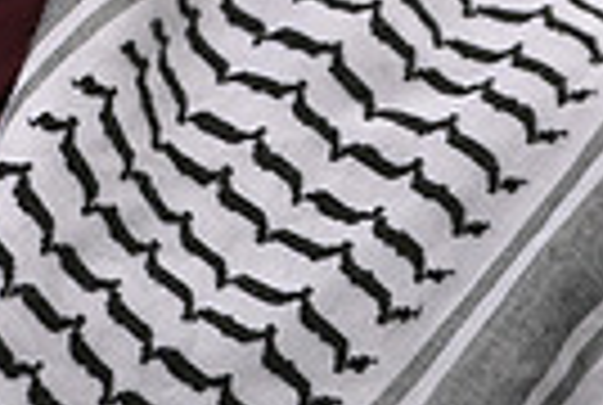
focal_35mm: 756
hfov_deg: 2.7
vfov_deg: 1.8
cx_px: 50
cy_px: -412
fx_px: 12691
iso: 200
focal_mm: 175
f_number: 2.8
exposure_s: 1/250
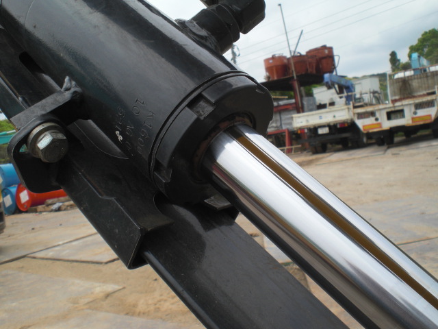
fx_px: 481
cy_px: 164
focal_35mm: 38
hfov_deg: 49.0
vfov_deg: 37.7
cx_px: 219
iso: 64
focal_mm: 6.3
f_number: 5.6
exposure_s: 1/320
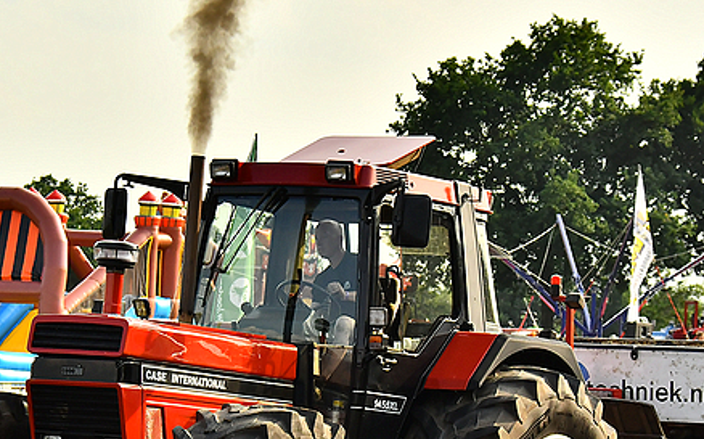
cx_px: 256
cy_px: 326
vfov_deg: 6.0
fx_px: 4179
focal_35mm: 218
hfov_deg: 9.6
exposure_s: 1/1600
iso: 500
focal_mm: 78
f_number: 7.1
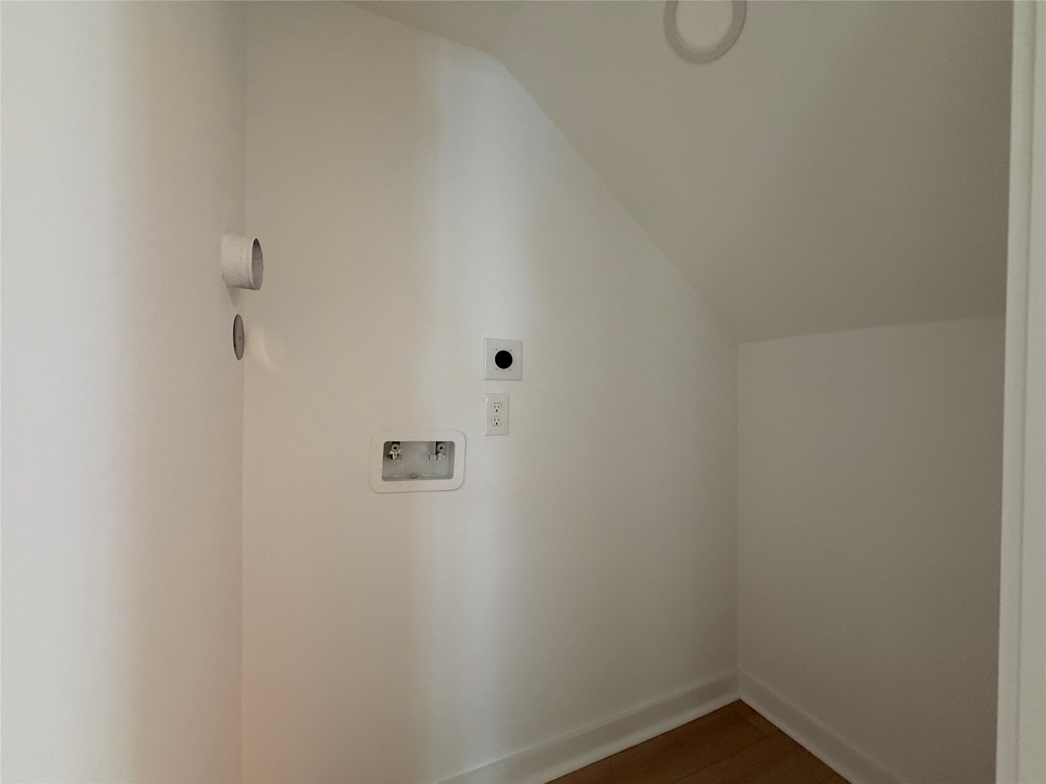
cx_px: 523
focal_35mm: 14
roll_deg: -1.3
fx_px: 423
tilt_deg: +0.4
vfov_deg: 85.7
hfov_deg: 102.1
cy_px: 392
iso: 400
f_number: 2.2
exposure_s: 1/60
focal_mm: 2.22
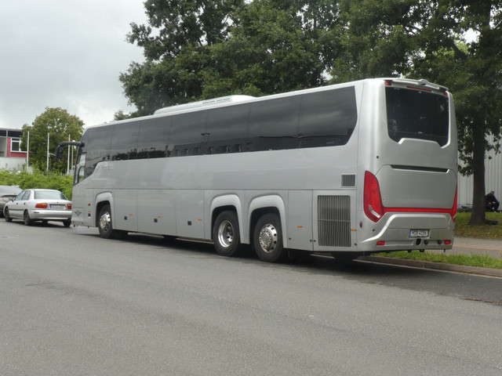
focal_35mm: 47
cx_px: 251
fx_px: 682
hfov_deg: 40.4
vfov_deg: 30.9
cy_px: 188
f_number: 4
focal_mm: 8.4
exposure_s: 1/80
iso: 200
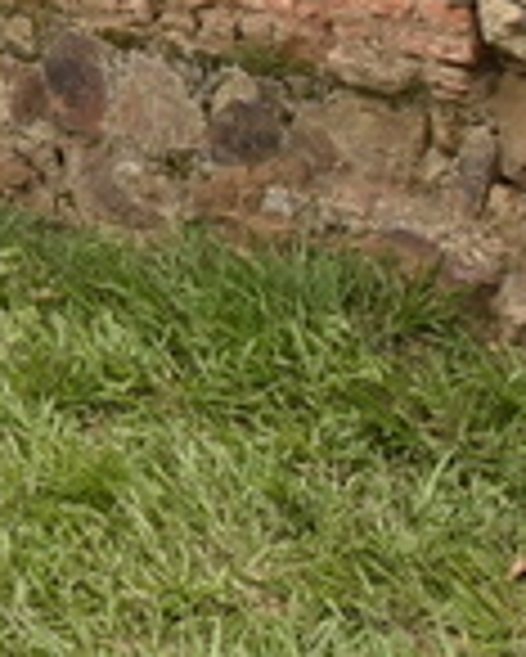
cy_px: -421
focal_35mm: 83
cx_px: -769
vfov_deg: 19.1
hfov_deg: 13.3
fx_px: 1613
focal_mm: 10
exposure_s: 1/320
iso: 320
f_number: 8
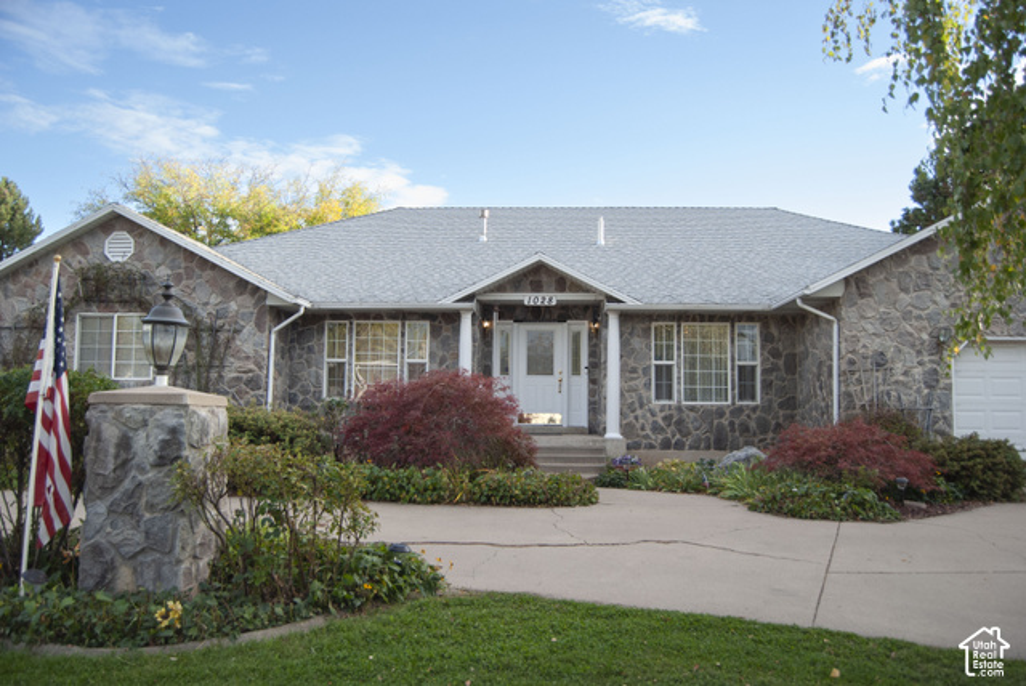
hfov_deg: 65.5
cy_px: 343
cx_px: 513
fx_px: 798
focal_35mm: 28
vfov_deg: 46.5
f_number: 3.5
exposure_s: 1/400
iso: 200
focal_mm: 18
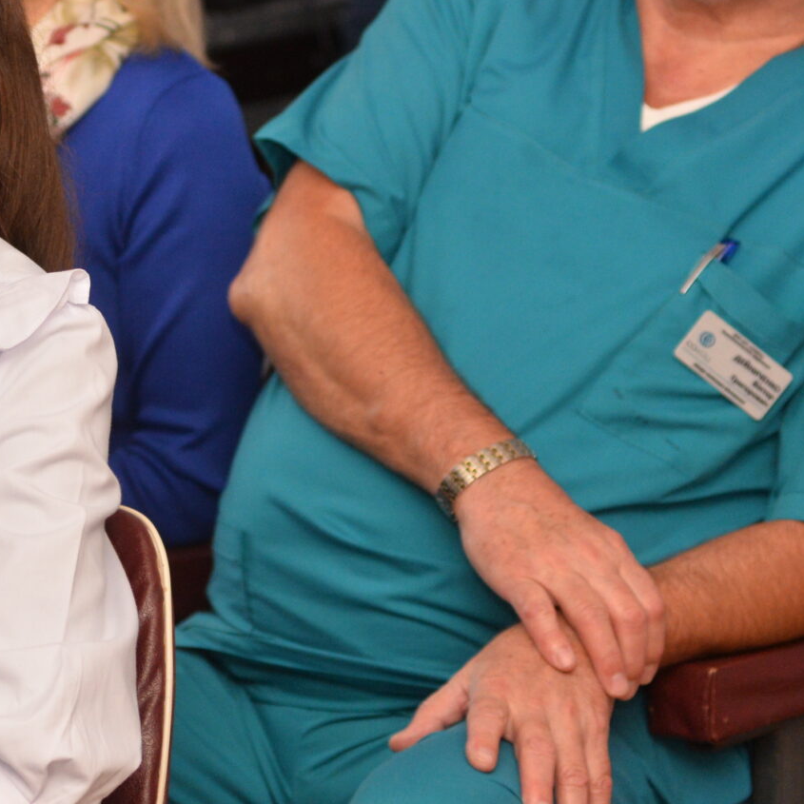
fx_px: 5413
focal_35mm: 206
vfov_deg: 8.5
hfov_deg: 8.4
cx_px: -128
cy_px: 231
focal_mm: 80
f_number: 4
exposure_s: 1/60
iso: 1600
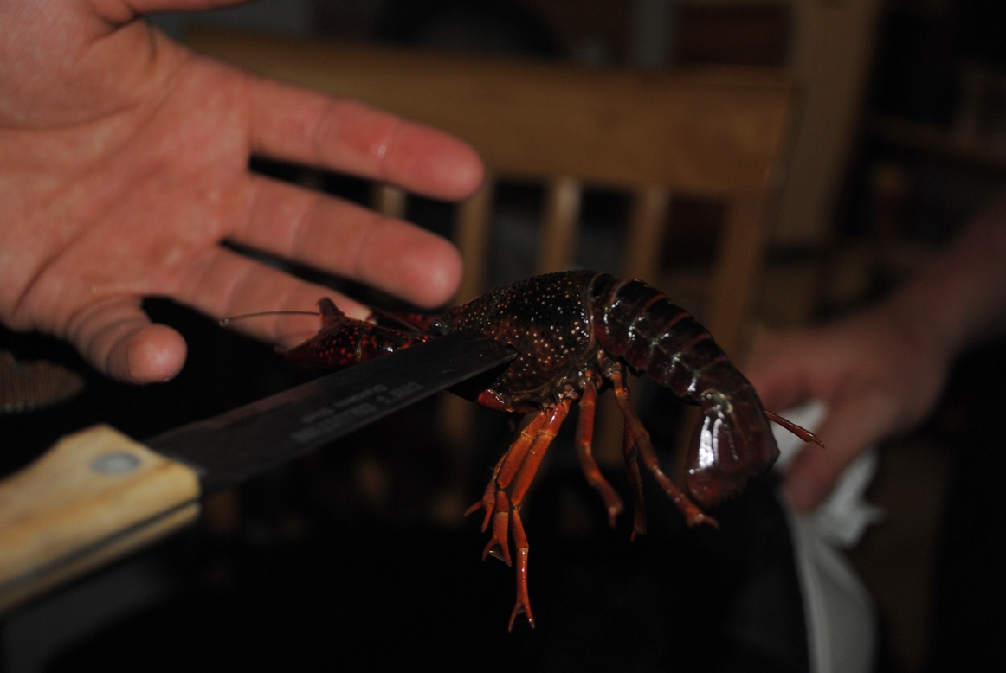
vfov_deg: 28.2
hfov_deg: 41.1
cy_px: 336
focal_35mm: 48
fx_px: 1343
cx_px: 503
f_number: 4.8
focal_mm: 32
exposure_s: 1/60
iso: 200
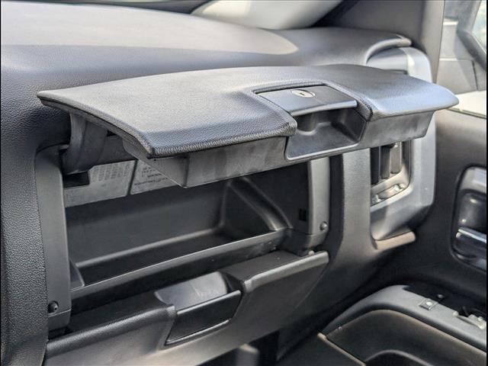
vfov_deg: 29.7
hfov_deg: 38.9
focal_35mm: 49
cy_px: 183
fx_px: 691
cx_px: 244
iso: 27
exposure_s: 1/227
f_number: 1.68
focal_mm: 6.9
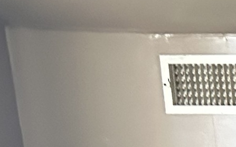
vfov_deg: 7.0
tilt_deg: -15.0
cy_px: 364
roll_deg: +0.4
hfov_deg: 9.2
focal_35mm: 175
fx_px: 1125
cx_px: 739
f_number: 1.78
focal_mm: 6.86
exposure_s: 1/40
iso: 1000
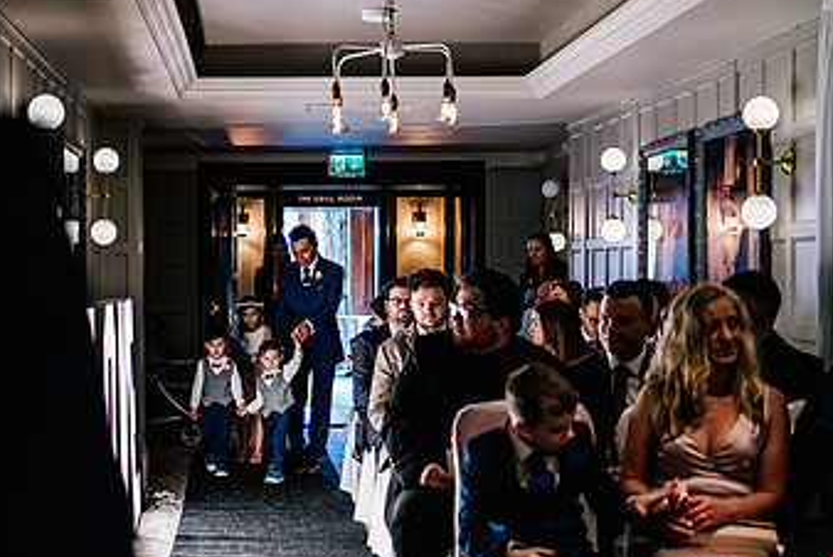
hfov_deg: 33.0
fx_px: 1389
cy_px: 359
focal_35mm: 60
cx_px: 249
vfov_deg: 22.6
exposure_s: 1/250
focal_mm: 35
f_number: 1.6
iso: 1600
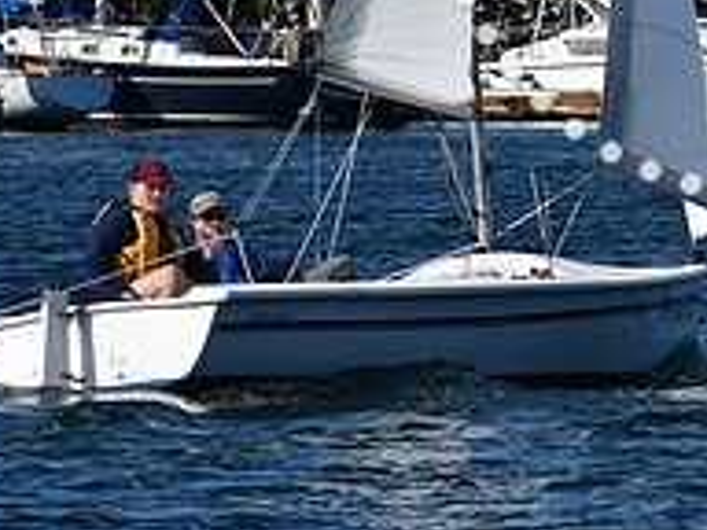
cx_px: 777
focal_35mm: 588
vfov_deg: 2.5
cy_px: -153
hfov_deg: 3.4
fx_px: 12009
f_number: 7.1
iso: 200
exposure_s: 1/1600
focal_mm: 135
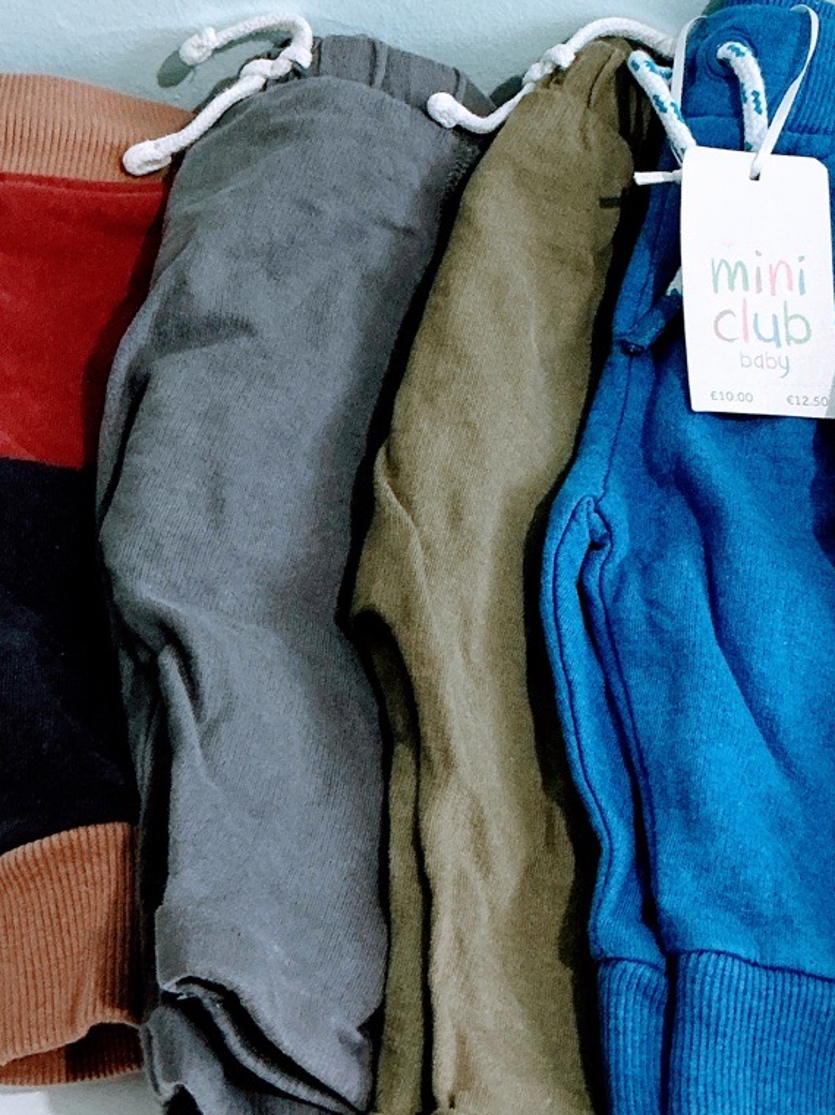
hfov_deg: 23.7
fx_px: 1964
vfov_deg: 31.7
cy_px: 545
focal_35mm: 61
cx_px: 645
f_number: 1.8
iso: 125
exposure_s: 1/60
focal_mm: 3
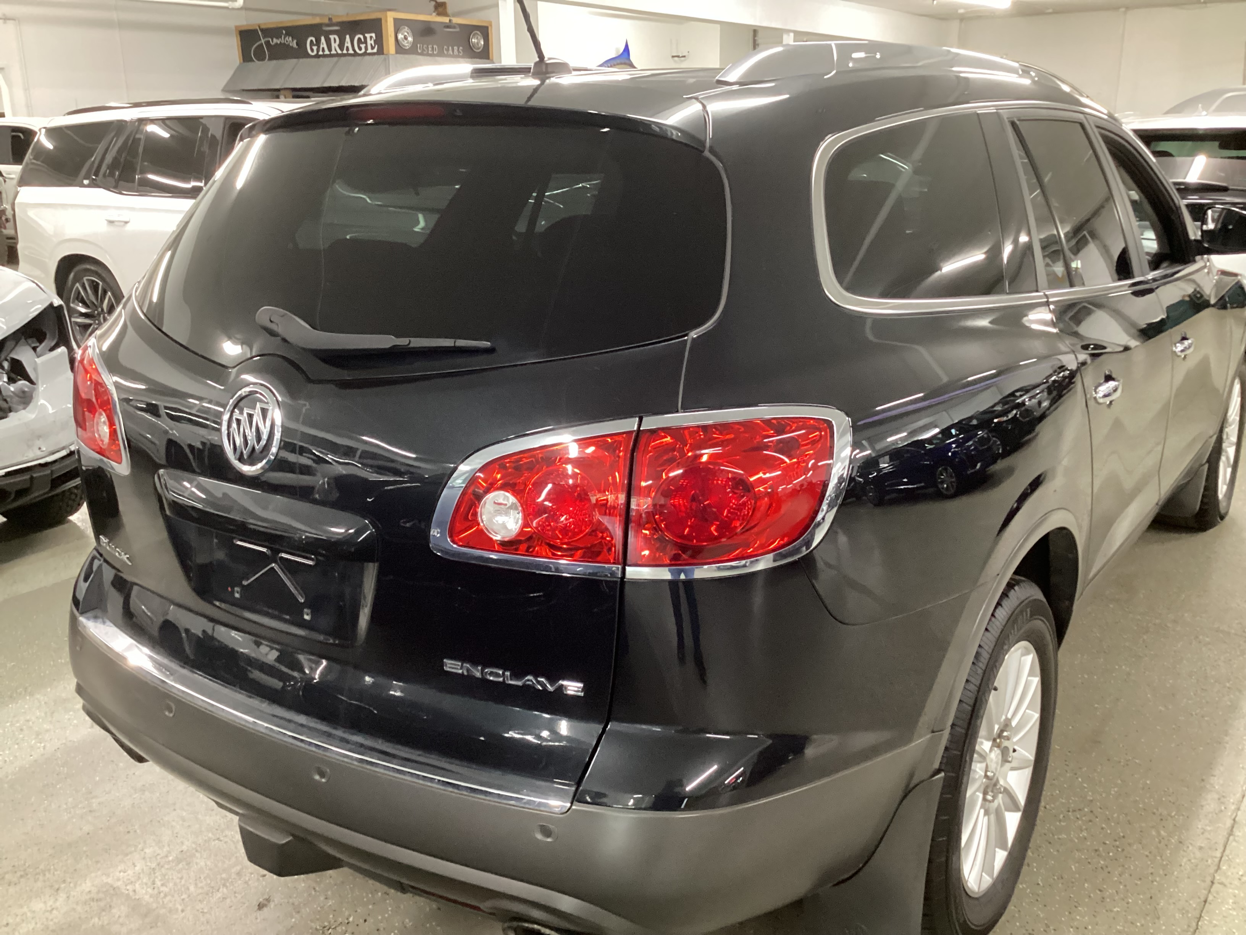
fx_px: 1116
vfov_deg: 45.4
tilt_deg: -18.4
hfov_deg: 58.4
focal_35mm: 31
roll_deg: +0.3
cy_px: 468
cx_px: 623
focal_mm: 3.3
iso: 500
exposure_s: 1/30
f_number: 2.4
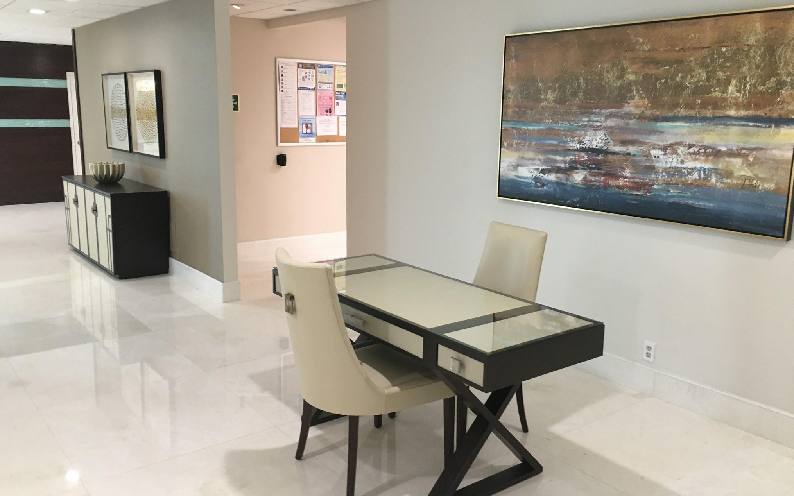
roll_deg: -1.7
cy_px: 240
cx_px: 395
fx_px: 671
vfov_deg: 40.6
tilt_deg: -9.9
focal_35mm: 31
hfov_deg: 61.2
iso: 100
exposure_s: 1/30
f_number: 2.2
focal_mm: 4.15
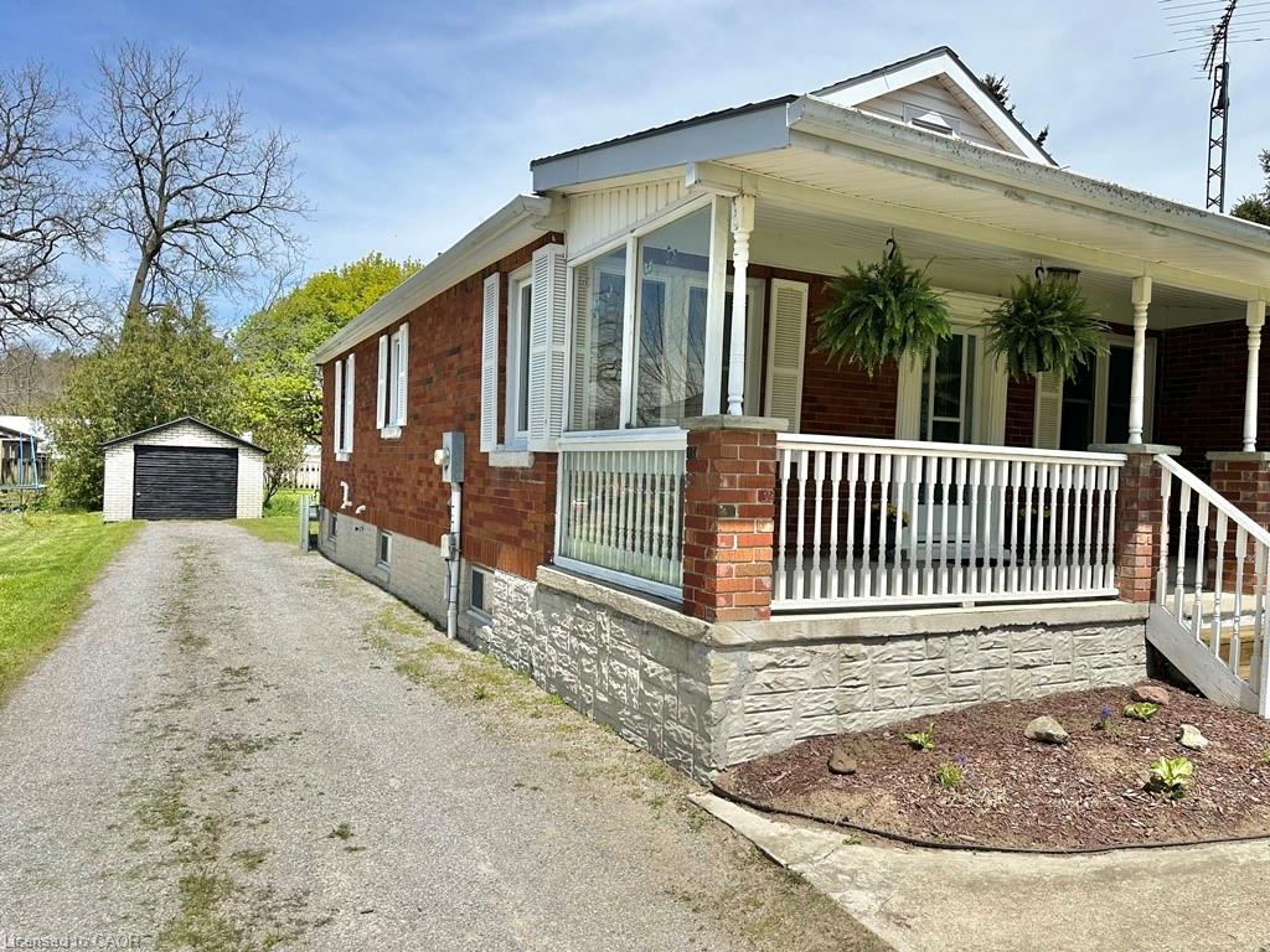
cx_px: 635
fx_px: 881
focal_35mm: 24
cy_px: 476
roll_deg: -2.8
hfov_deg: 71.6
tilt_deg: -1.1
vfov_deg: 56.8
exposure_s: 1/5263
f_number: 1.78
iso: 80
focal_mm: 6.86
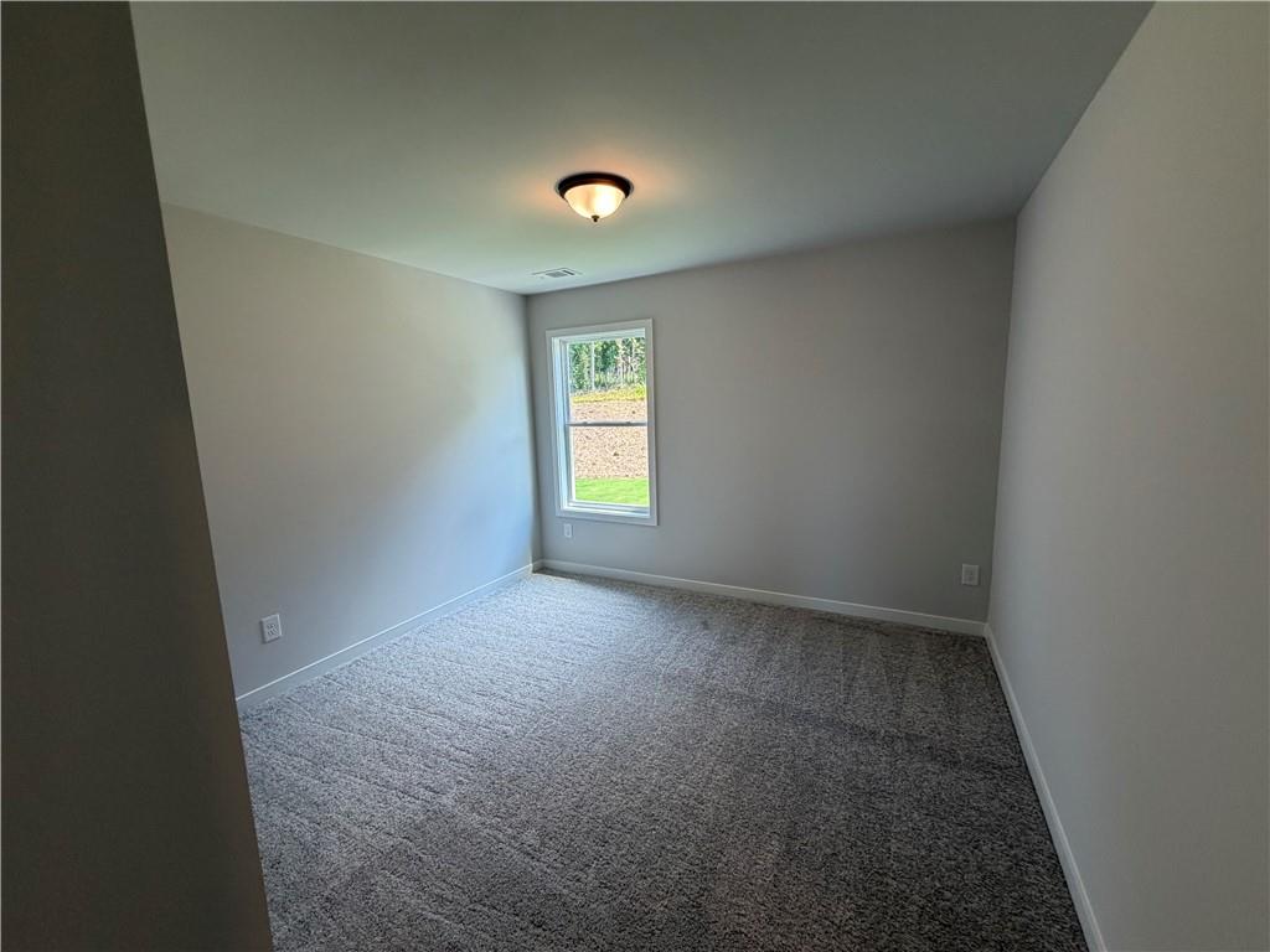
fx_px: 514
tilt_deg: -8.3
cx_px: 635
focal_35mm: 14
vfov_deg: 85.7
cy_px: 476
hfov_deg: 102.1
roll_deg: +3.0
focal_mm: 2.22
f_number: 2.2
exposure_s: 1/120
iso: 160
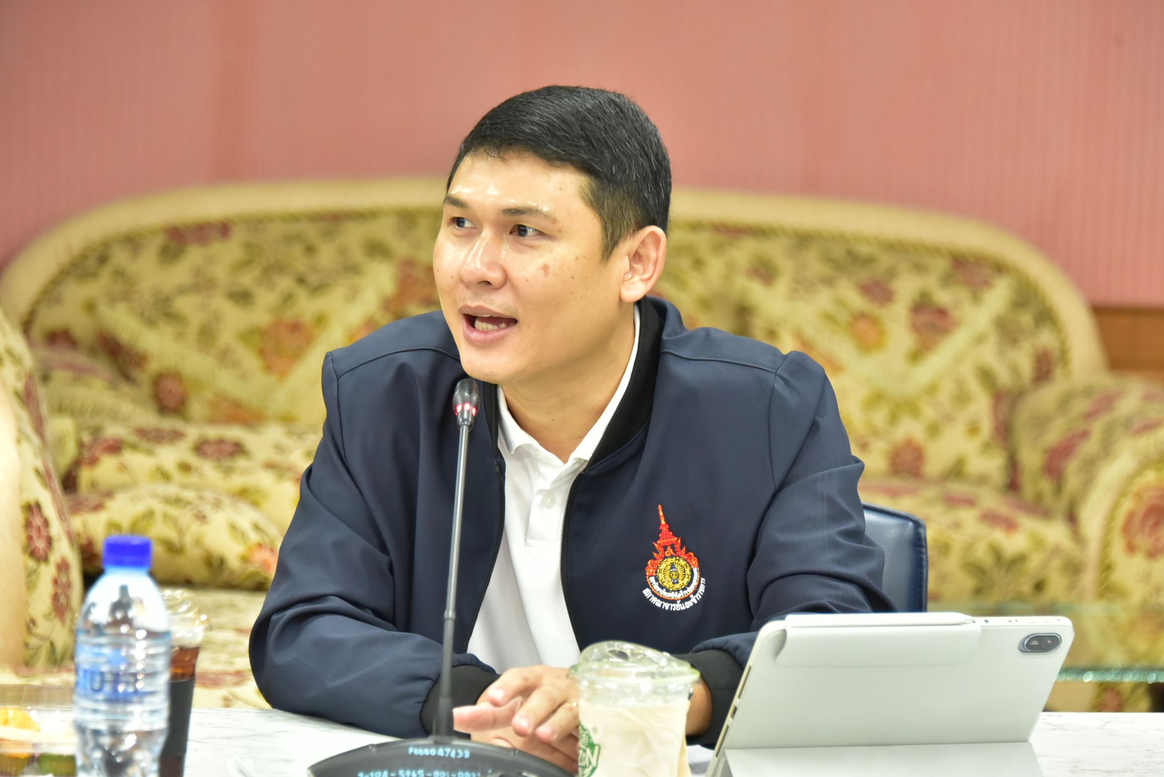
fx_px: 5078
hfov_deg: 13.1
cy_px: 403
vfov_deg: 8.7
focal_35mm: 157
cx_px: 613
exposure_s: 1/200
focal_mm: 145
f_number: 5.6
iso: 4000
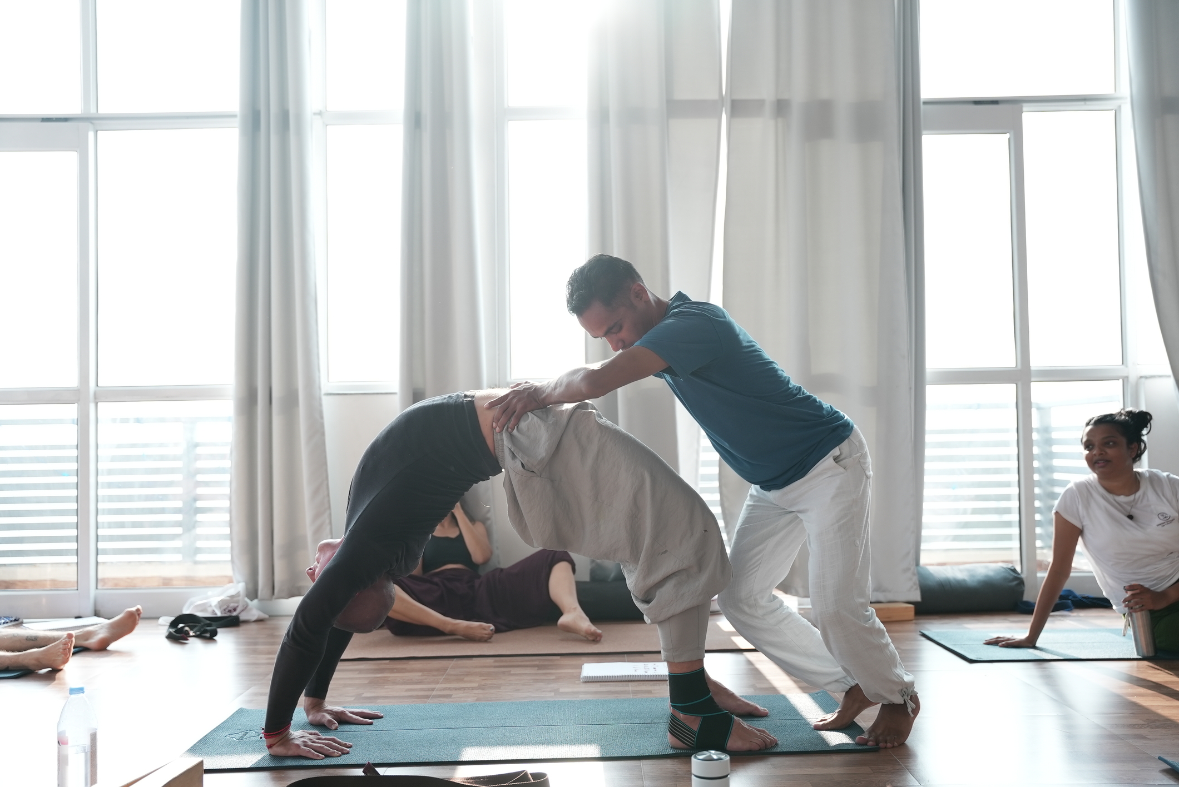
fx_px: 1180
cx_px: 590
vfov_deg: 36.9
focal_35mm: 36
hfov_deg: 53.1
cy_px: 394
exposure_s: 1/500
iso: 400
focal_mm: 36
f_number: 2.8
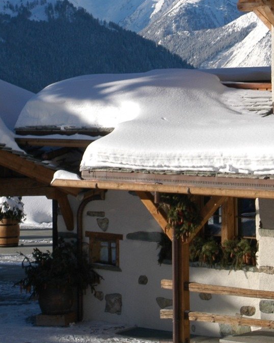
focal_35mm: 150
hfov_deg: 10.3
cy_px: 9
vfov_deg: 12.7
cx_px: 122
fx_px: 1525
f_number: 11
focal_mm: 35
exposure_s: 1/500
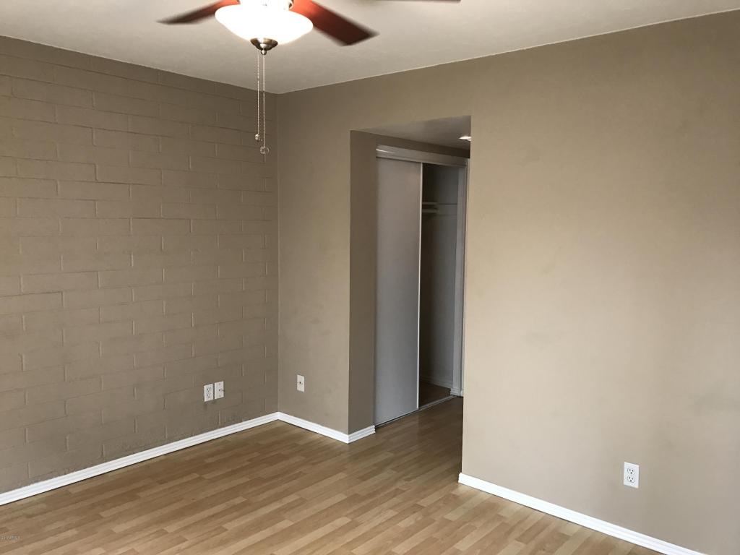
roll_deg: -0.8
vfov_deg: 49.7
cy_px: 278
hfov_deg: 63.4
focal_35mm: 28
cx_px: 370
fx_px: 599
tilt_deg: -4.2
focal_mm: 3.99
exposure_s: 1/24
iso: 32
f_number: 1.8
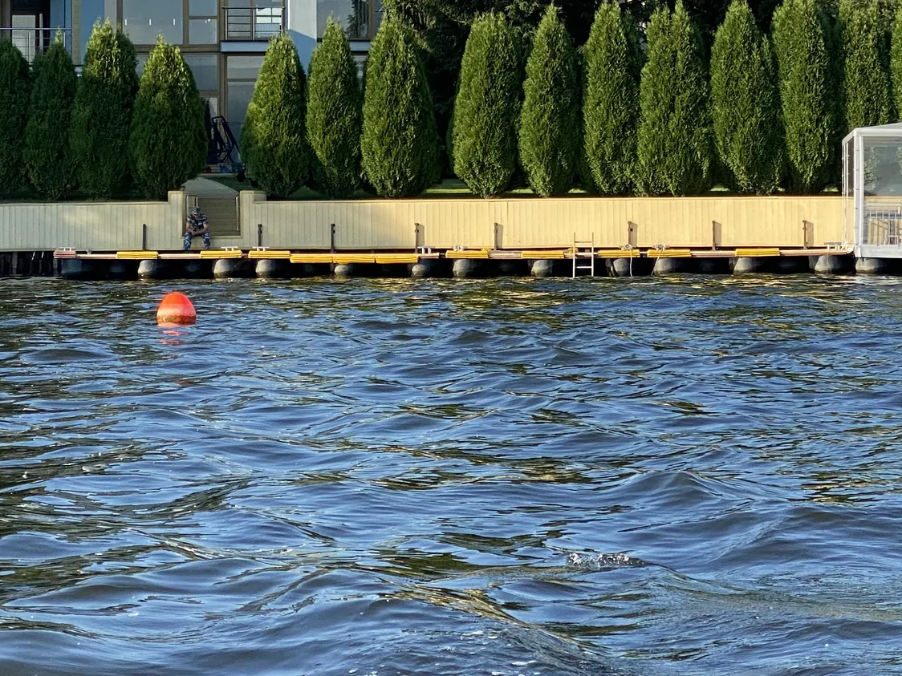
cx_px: 302
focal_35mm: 111
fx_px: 2892
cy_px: 39
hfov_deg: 17.7
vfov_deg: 13.2
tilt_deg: +3.3
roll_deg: +0.1
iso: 20
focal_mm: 6
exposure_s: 1/826
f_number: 2
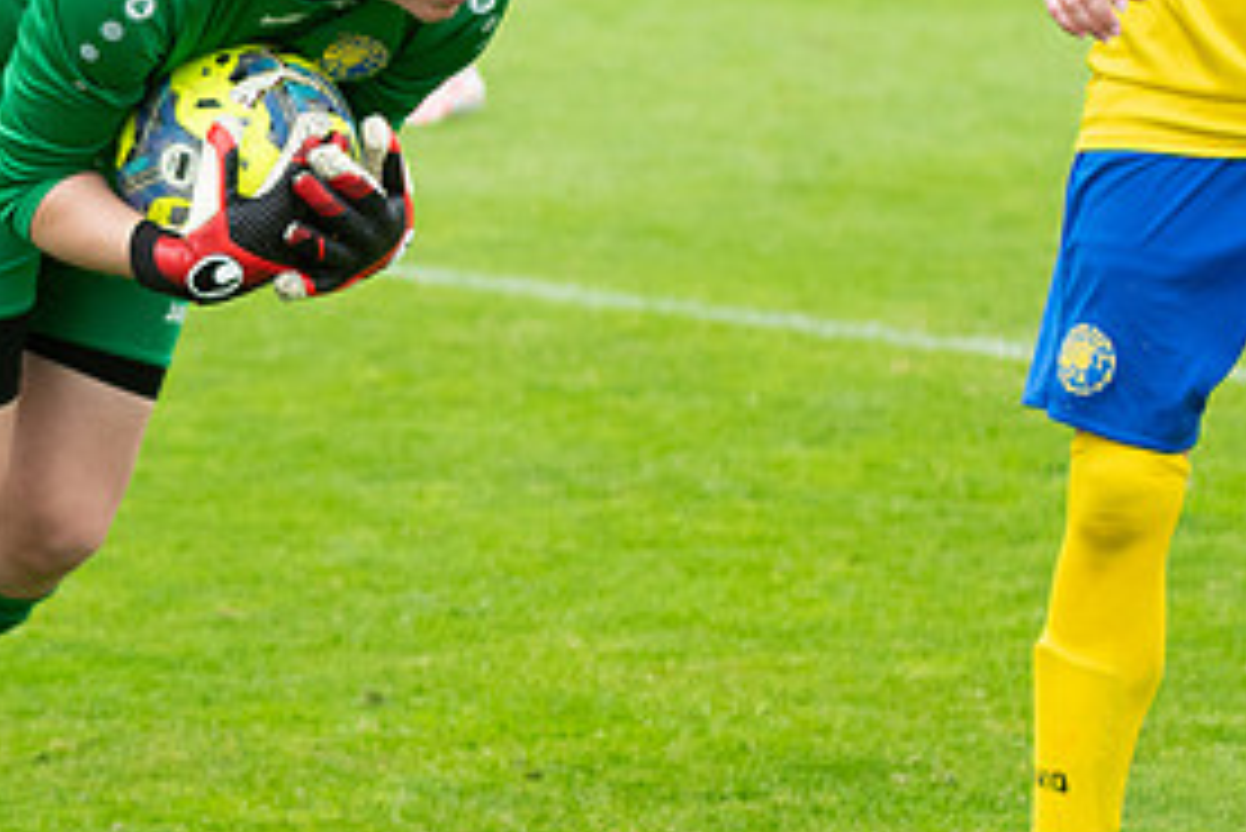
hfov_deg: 9.3
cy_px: 218
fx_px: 7618
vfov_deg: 6.2
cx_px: 288
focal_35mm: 220
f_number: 3.2
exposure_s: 1/1600
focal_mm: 70
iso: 640
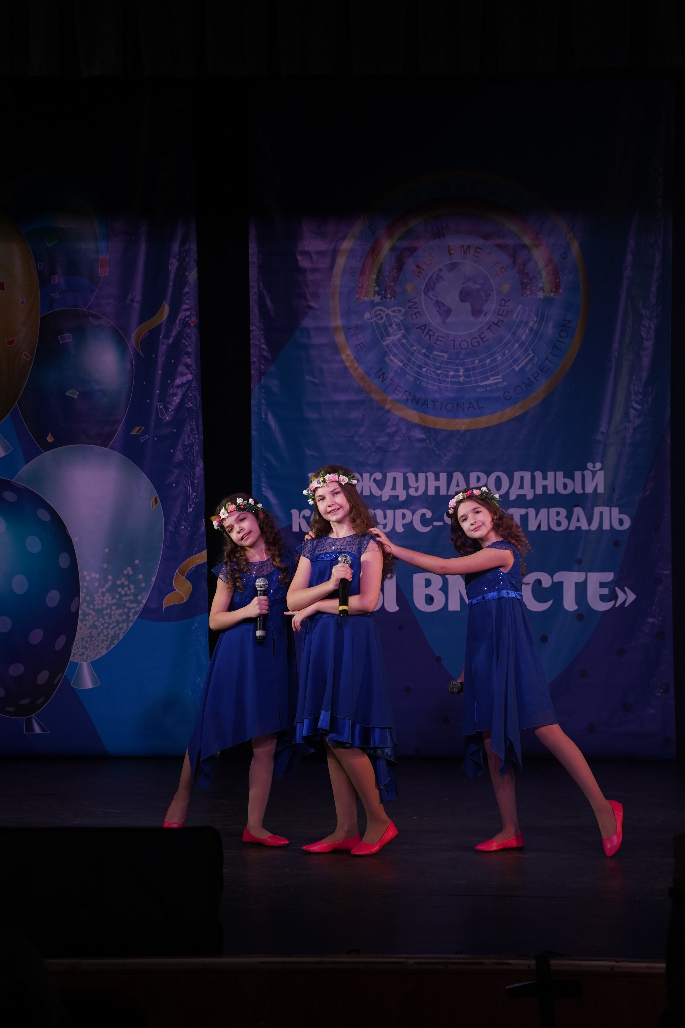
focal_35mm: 116
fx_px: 3311
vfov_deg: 17.6
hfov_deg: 11.8
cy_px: 514
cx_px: 342
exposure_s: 1/250
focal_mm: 116
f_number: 5.6
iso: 1600
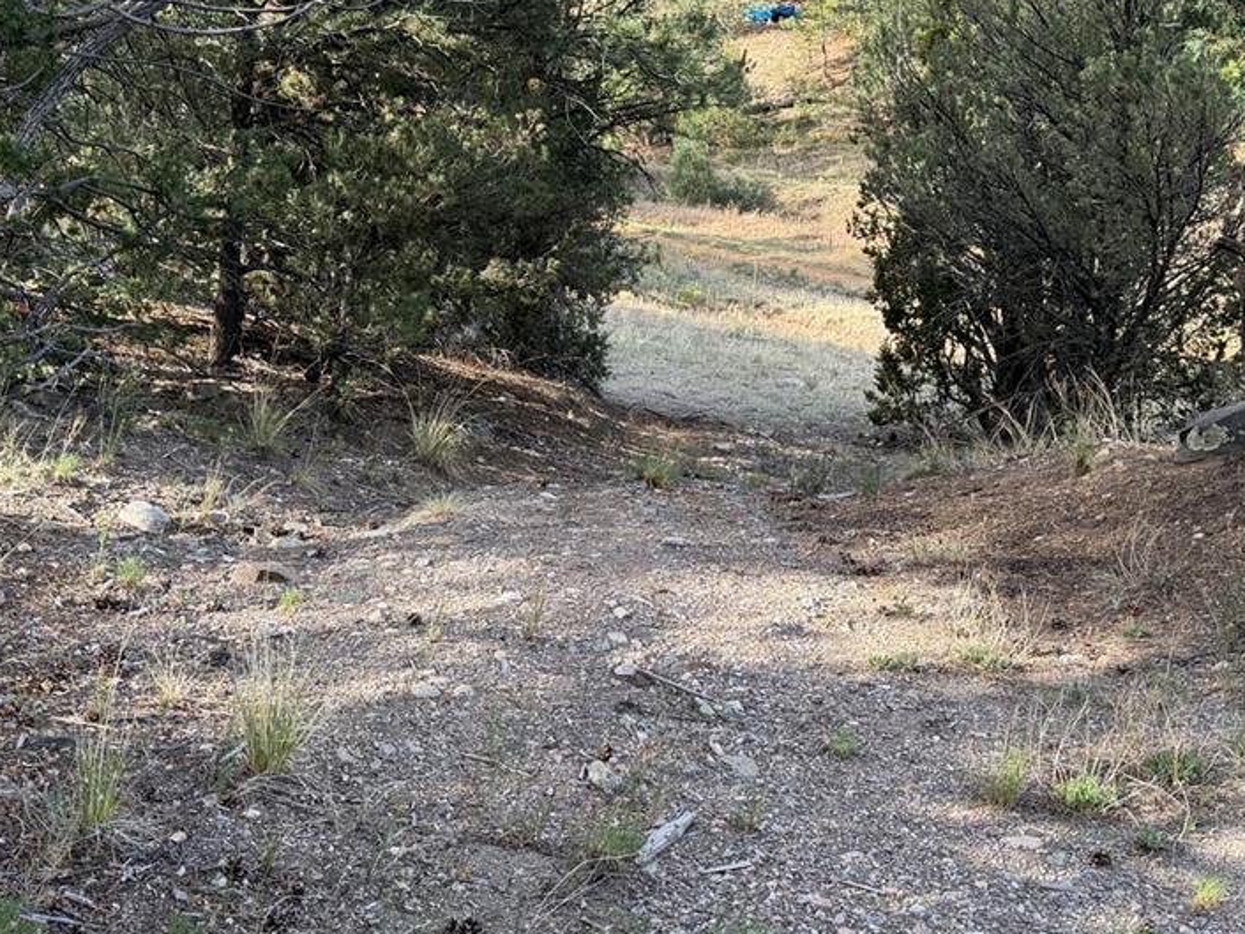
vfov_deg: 29.5
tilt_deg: -9.8
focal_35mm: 49
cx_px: 556
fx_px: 1763
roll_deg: +1.1
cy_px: 316
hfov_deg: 38.9
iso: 100
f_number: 1.78
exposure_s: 1/660
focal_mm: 6.76
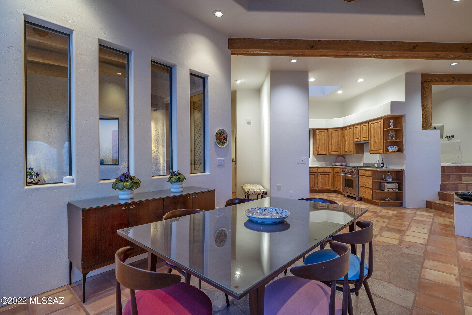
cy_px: 158
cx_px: 236
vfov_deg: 70.4
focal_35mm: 17
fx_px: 223
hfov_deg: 93.3
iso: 100
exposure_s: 2
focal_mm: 17
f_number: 9
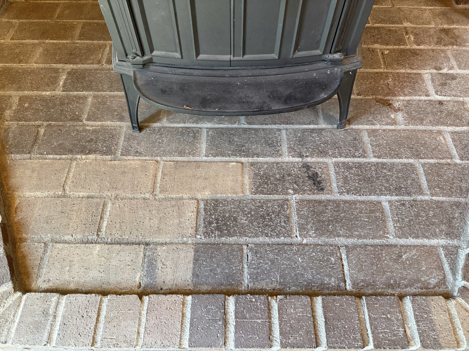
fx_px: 325
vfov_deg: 56.8
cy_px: 176
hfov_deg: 71.6
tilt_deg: -58.0
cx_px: 234
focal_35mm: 24
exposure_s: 1/60
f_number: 1.78
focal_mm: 6.76
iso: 320
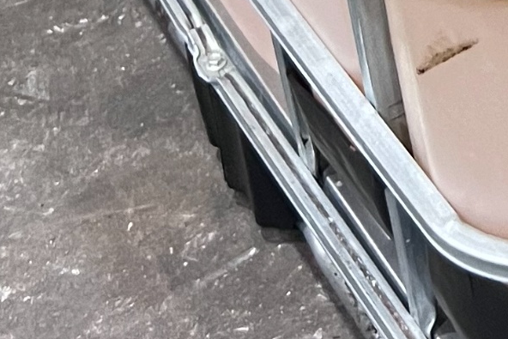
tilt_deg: -24.6
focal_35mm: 149
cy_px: -638
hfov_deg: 12.8
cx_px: 853
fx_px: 2103
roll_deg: +3.5
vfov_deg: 8.0
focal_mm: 5.7
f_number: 1.5
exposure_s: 1/50
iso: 250
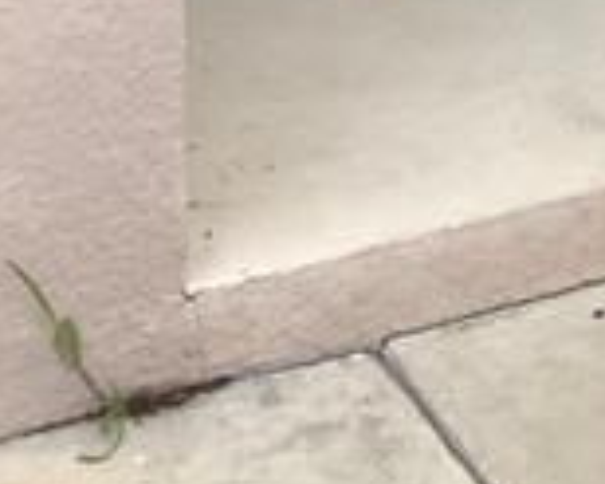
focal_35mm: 151
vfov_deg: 8.9
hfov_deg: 12.3
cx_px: 841
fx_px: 2702
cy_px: -811
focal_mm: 3.3
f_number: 2.4
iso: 25
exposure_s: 1/120
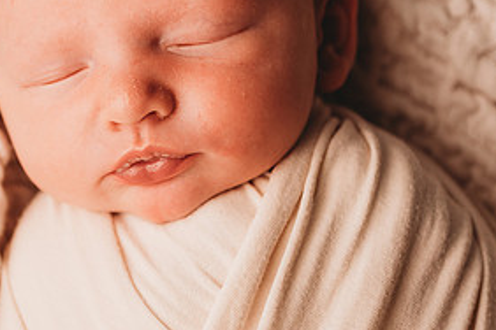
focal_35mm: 177
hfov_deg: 11.6
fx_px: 2438
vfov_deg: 7.7
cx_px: 160
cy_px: 82
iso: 100
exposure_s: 1/160
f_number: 4
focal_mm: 86
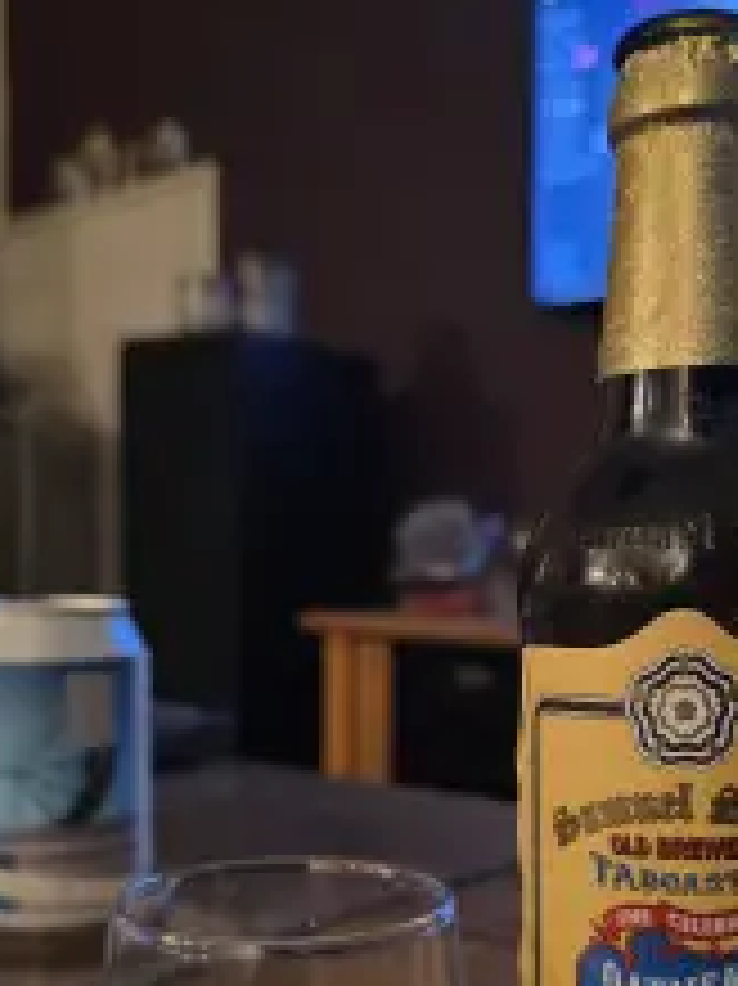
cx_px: 454
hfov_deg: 34.2
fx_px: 1195
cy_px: 657
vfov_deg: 44.2
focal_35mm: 42
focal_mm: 6.3
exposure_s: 1/24
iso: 1600
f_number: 1.7
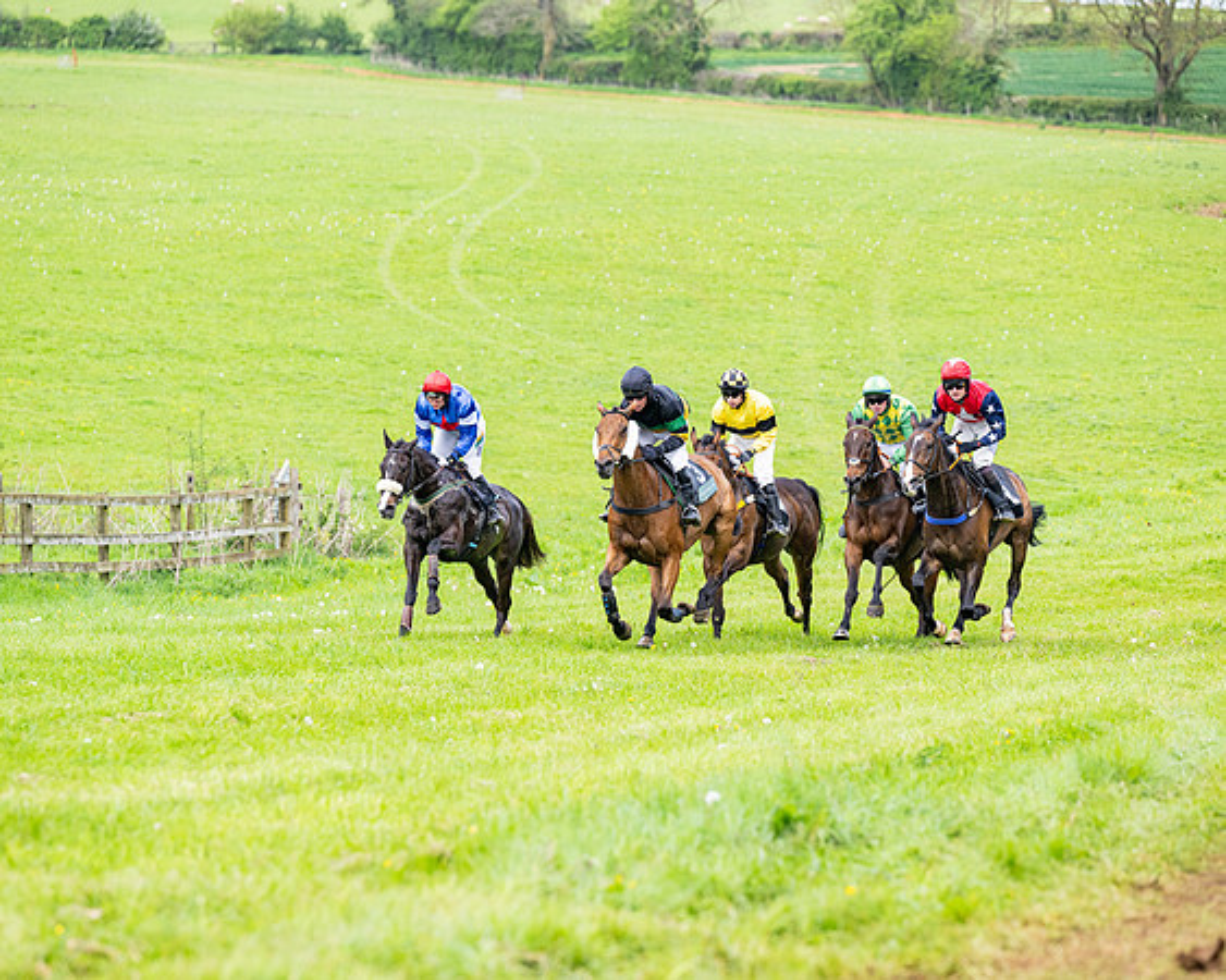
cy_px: 490
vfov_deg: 8.6
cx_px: 645
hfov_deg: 10.7
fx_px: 6539
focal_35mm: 180
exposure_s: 1/1600
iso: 400
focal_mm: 160
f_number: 4
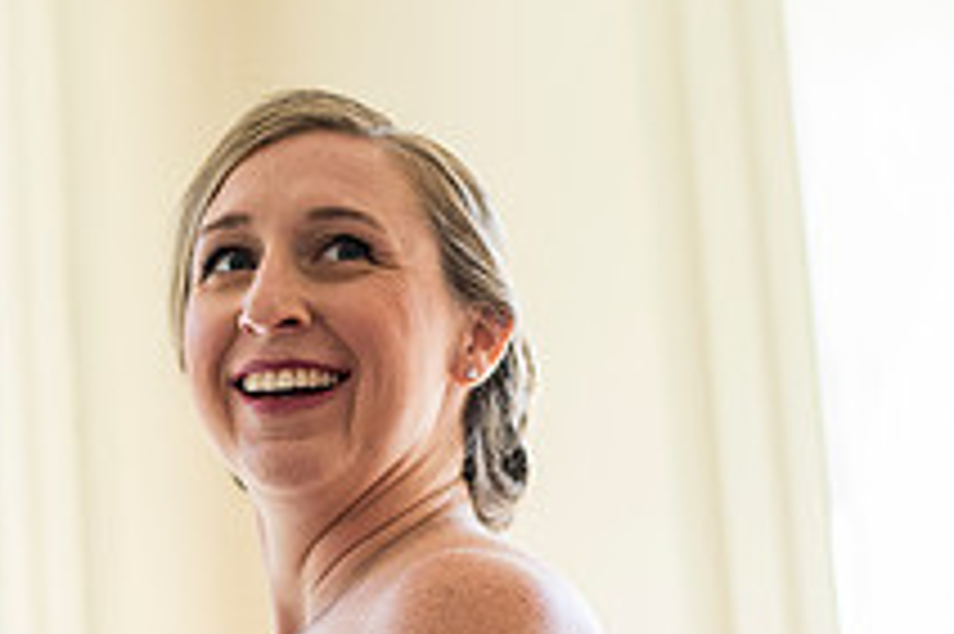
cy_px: 560
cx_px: 342
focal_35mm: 137
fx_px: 3628
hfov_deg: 15.0
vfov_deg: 10.0
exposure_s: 1/800
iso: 640
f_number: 2.2
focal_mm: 50
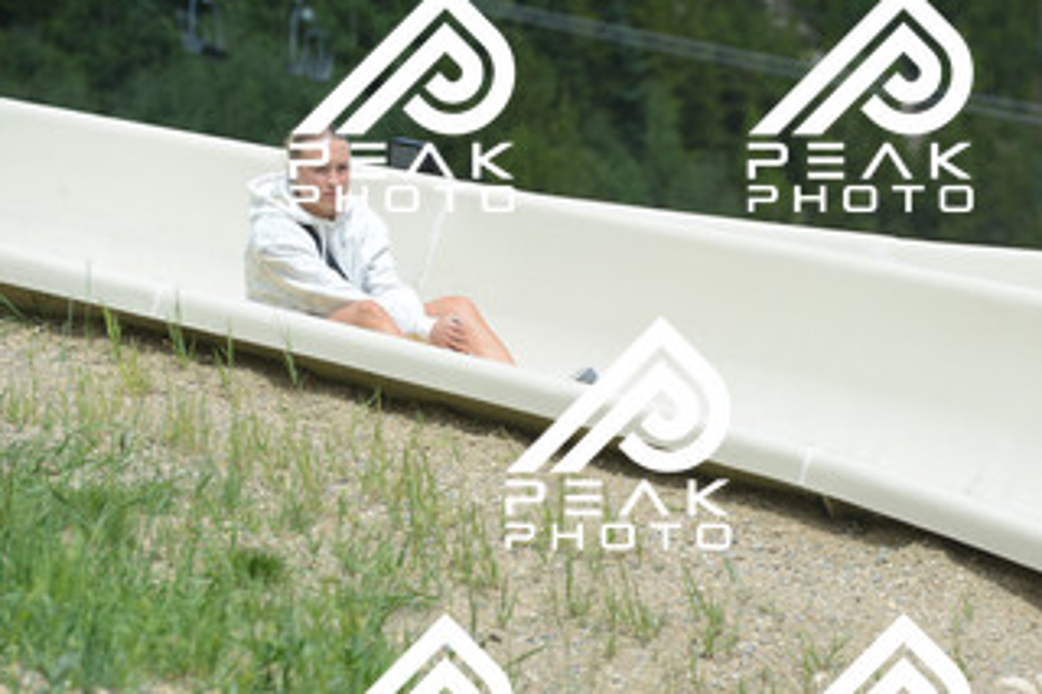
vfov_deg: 5.6
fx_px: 7058
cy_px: 412
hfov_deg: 8.4
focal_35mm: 244
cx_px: 632
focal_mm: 195
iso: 250
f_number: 6.3
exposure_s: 1/640
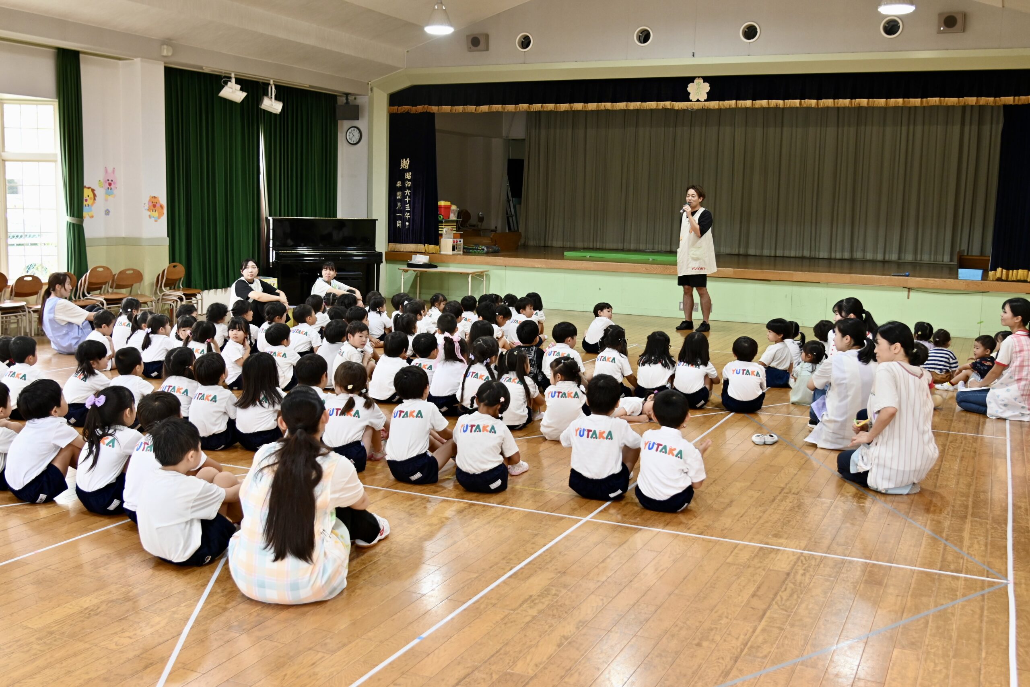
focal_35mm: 36
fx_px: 1030
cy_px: 344
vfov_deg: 36.9
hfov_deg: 53.1
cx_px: 515
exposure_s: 1/125
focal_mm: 24
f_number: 4
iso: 560
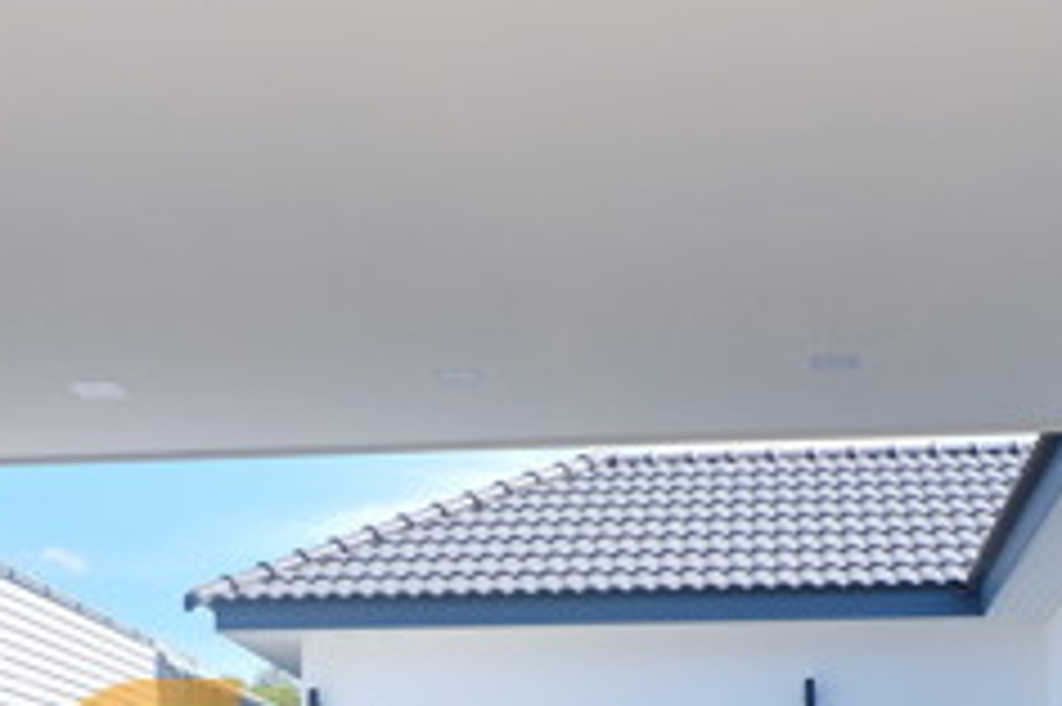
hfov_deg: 32.9
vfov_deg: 21.0
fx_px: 1798
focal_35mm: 61
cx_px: 567
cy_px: 800
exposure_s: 1/420
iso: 200
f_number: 6.4
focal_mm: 16
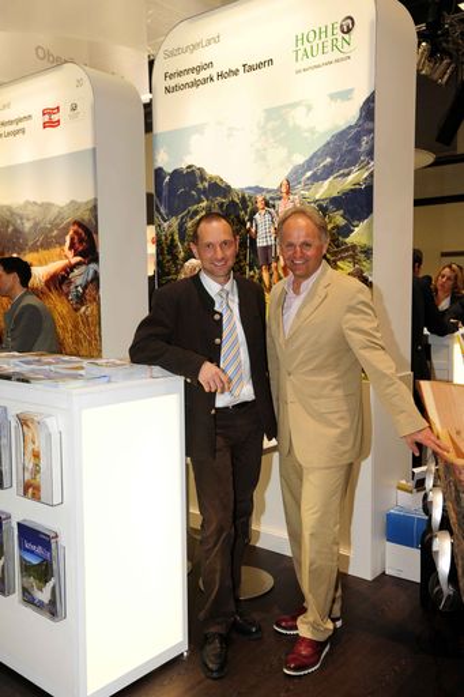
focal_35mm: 35
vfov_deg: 54.4
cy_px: 348
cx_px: 232
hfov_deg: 37.8
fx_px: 677
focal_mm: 35
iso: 800
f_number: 6.3
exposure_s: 1/200
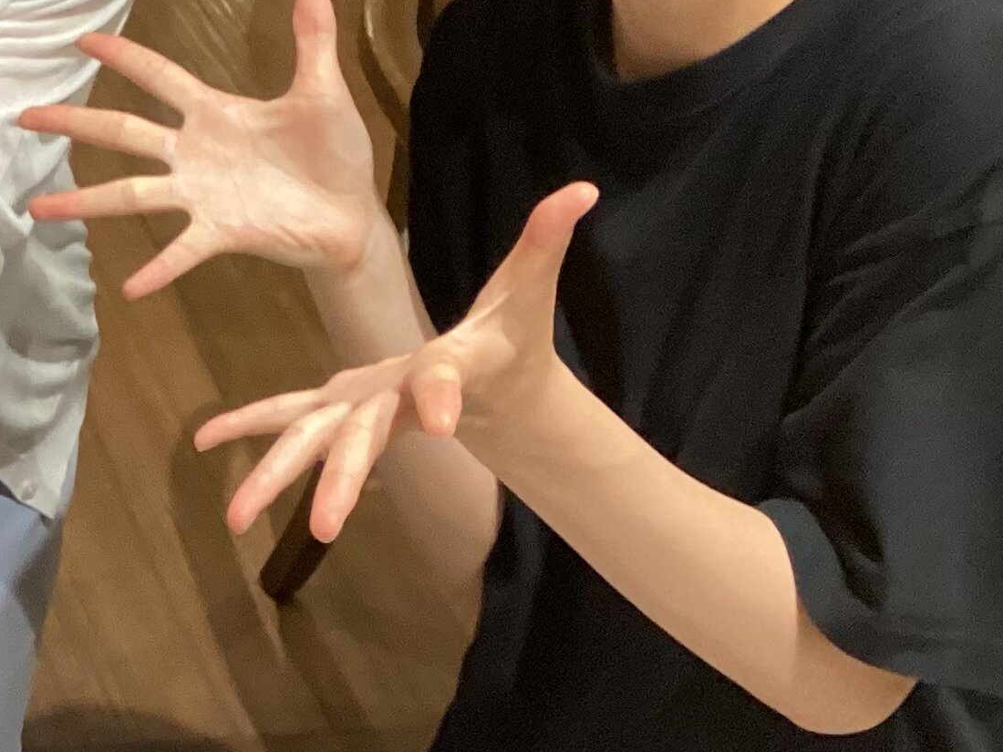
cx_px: -371
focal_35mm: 92
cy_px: 56
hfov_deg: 19.3
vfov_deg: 15.8
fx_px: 2666
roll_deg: -1.9
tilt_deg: -30.0
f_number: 2.4
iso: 250
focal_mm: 3.3
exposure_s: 1/60
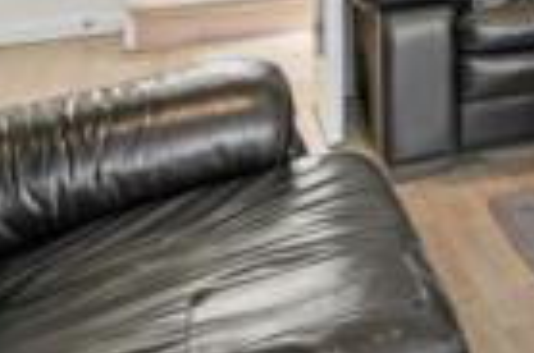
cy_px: -215
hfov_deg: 23.6
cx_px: 826
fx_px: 977
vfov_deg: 17.8
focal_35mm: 66
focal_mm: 14
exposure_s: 1/50
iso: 200
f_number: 16
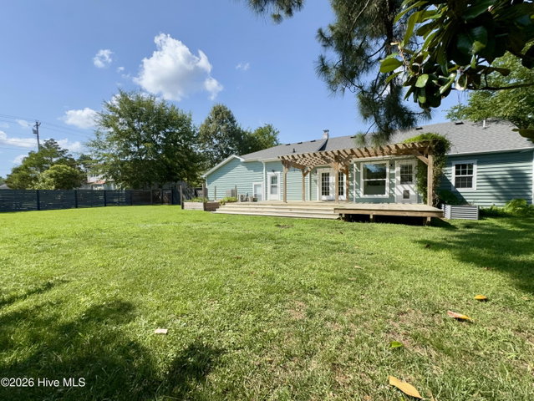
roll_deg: +0.7
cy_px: 200
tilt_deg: -1.7
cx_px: 267
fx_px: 216
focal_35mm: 14
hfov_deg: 102.0
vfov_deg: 85.7
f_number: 2.2
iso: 50
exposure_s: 1/1600
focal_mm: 2.22
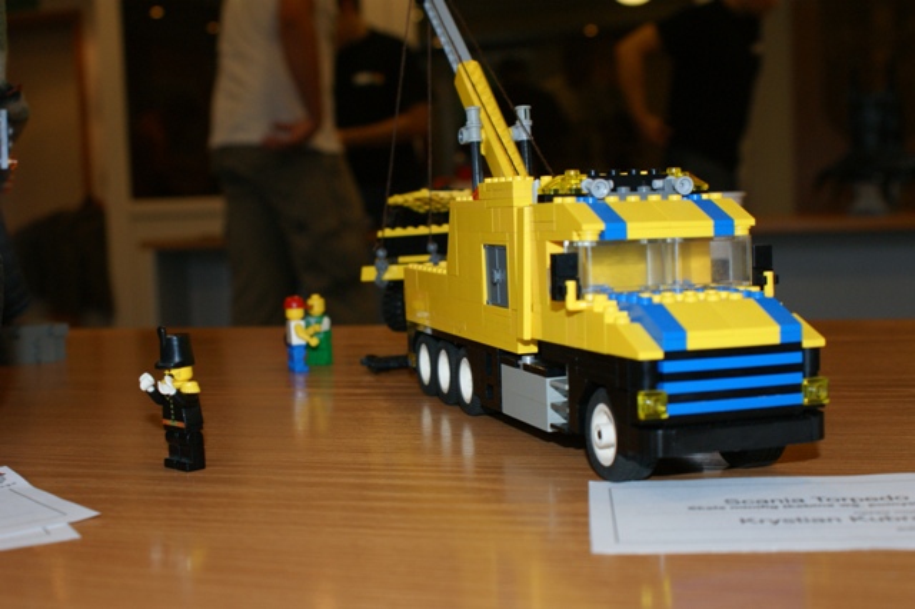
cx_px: 458
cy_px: 304
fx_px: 1143
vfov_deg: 29.8
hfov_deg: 43.6
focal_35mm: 45
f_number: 5.6
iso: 400
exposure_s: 1/60
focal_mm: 30
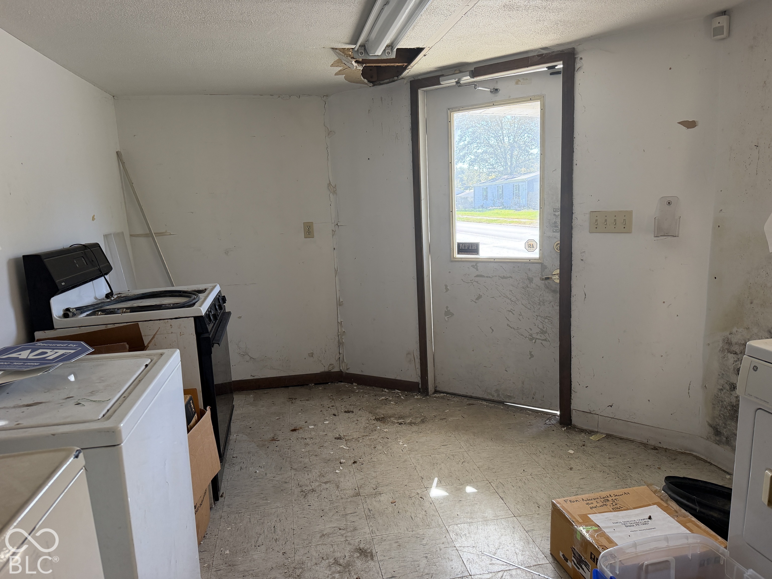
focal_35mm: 24
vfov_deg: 56.8
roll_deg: +2.7
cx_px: 386
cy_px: 290
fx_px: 535
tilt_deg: -9.1
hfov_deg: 71.6
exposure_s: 1/210
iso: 200
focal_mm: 6.76
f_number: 1.78
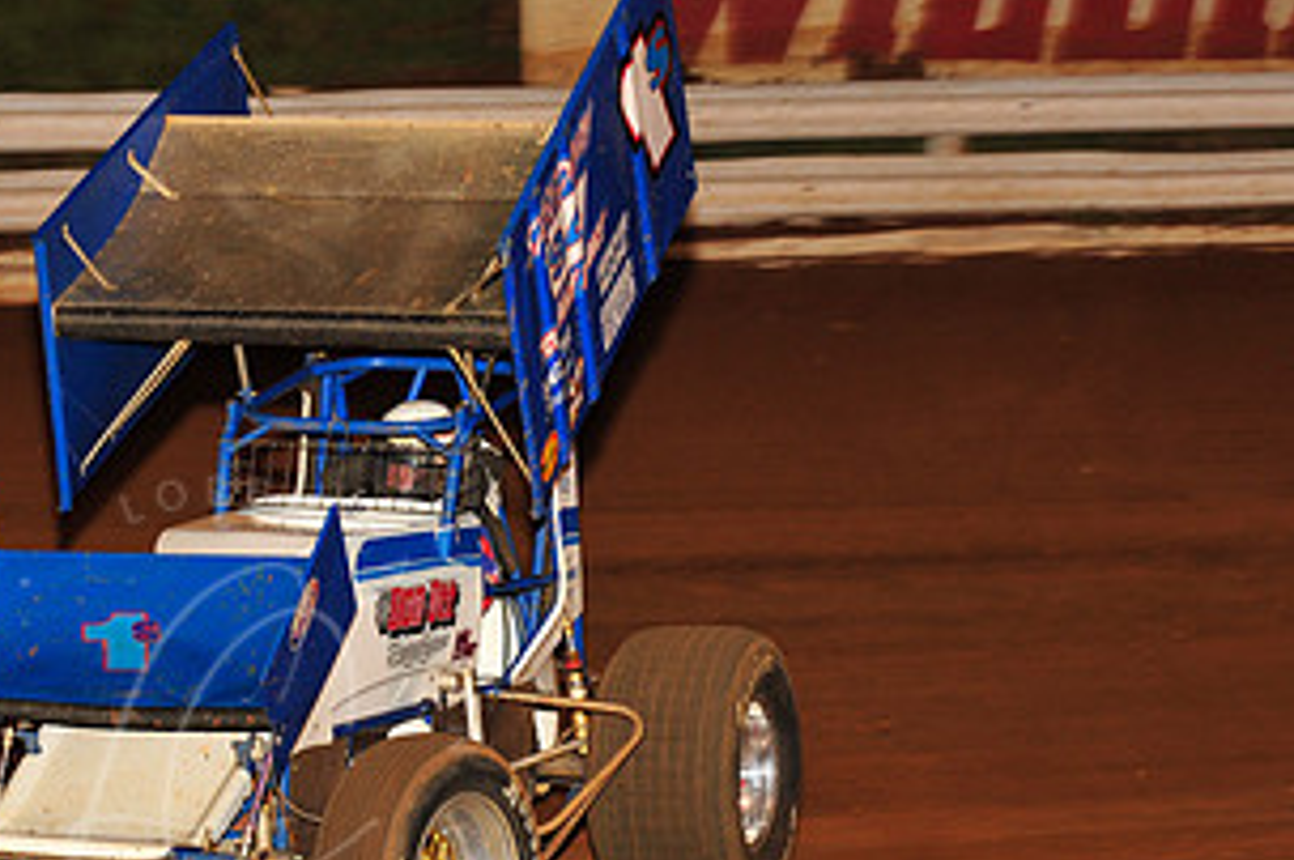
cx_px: 217
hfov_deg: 10.7
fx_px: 6858
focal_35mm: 191
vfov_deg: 7.2
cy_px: 341
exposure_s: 1/320
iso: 800
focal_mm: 100
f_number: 6.3
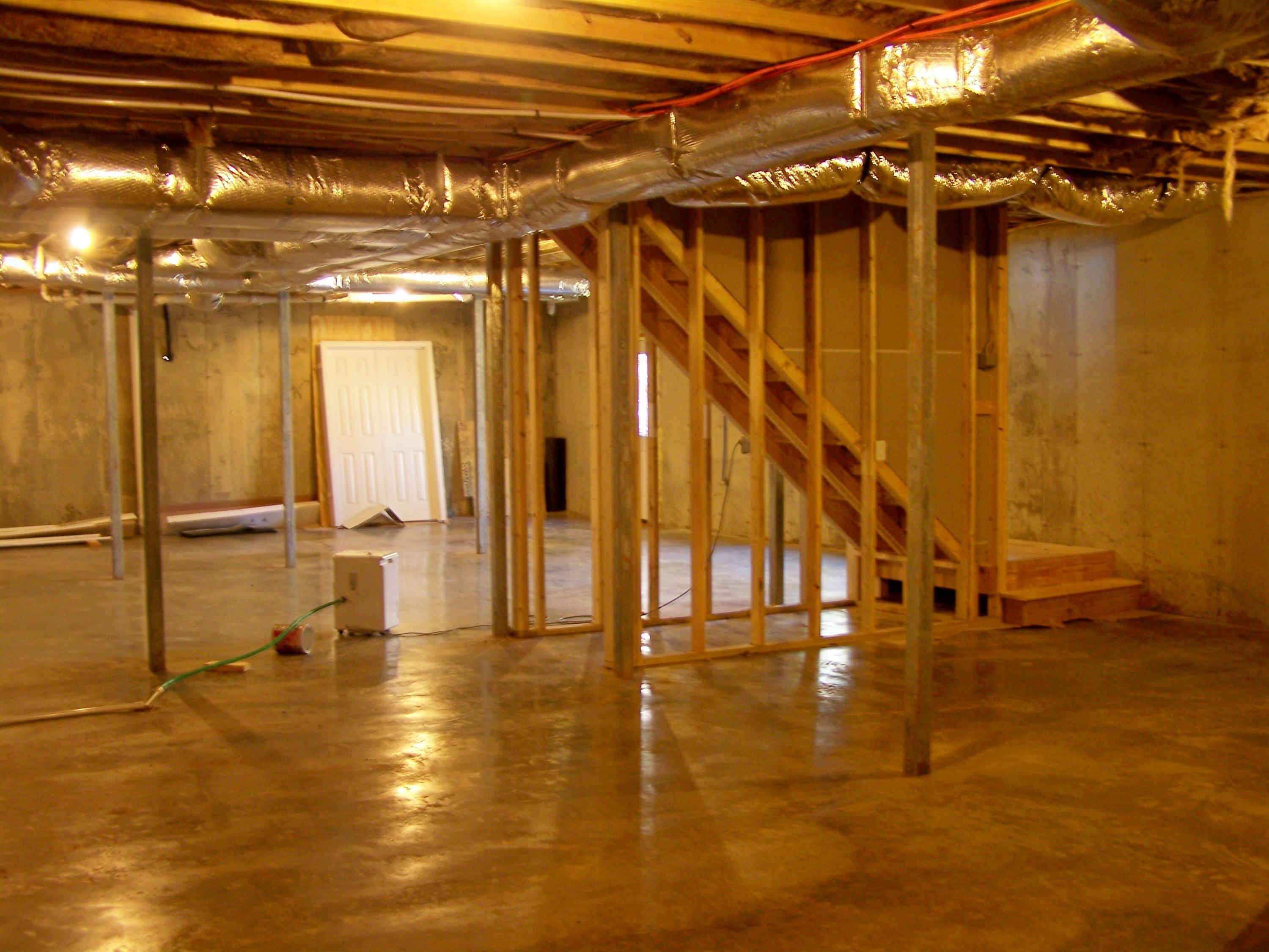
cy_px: 476
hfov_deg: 49.0
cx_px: 634
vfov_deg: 37.7
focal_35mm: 38
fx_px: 1393
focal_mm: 6.3
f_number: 2.8
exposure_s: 1/2
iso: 64
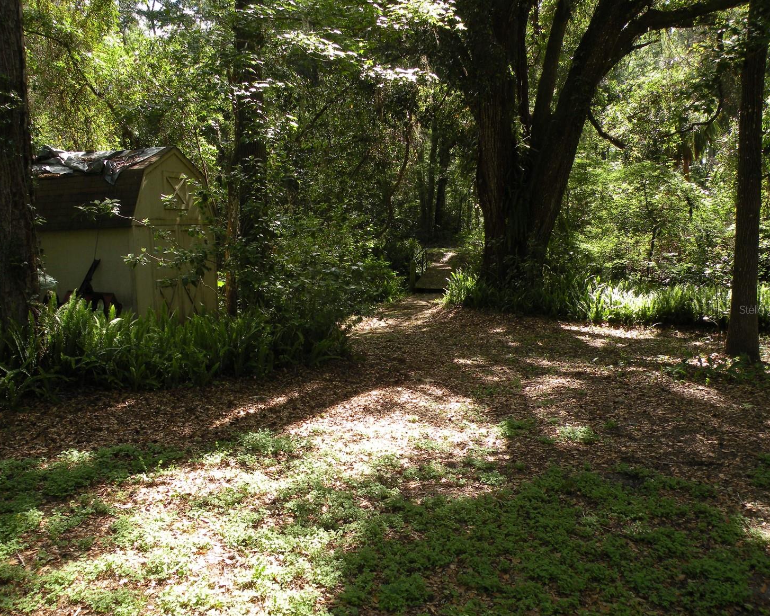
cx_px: 366
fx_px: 661
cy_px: 309
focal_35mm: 29
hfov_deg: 60.4
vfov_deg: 50.0
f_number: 4
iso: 64
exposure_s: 1/101
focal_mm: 4.7
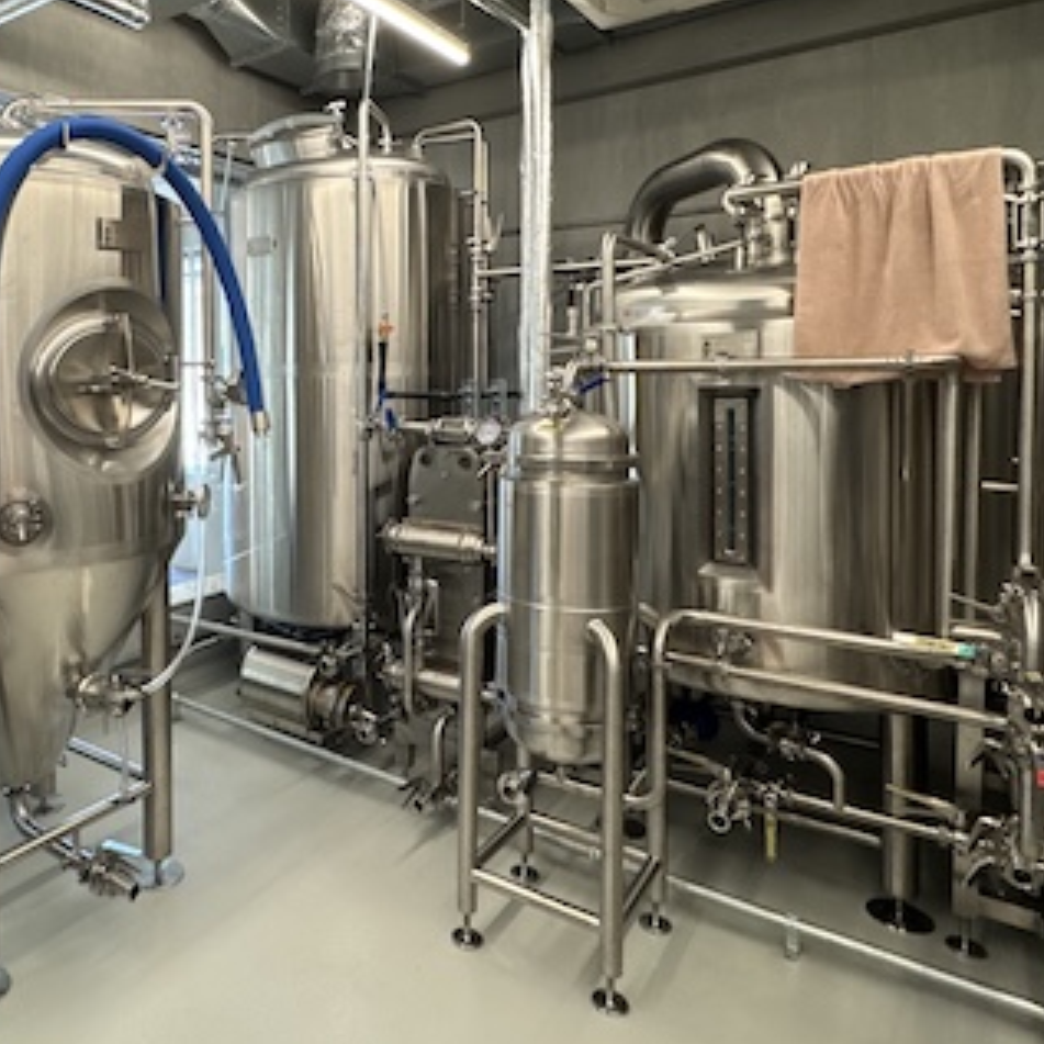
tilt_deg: -1.5
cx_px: 273
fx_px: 853
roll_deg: +0.2
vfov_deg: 62.2
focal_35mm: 25
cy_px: 402
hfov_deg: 59.9
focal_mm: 2.22
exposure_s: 1/120
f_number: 2.2
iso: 250
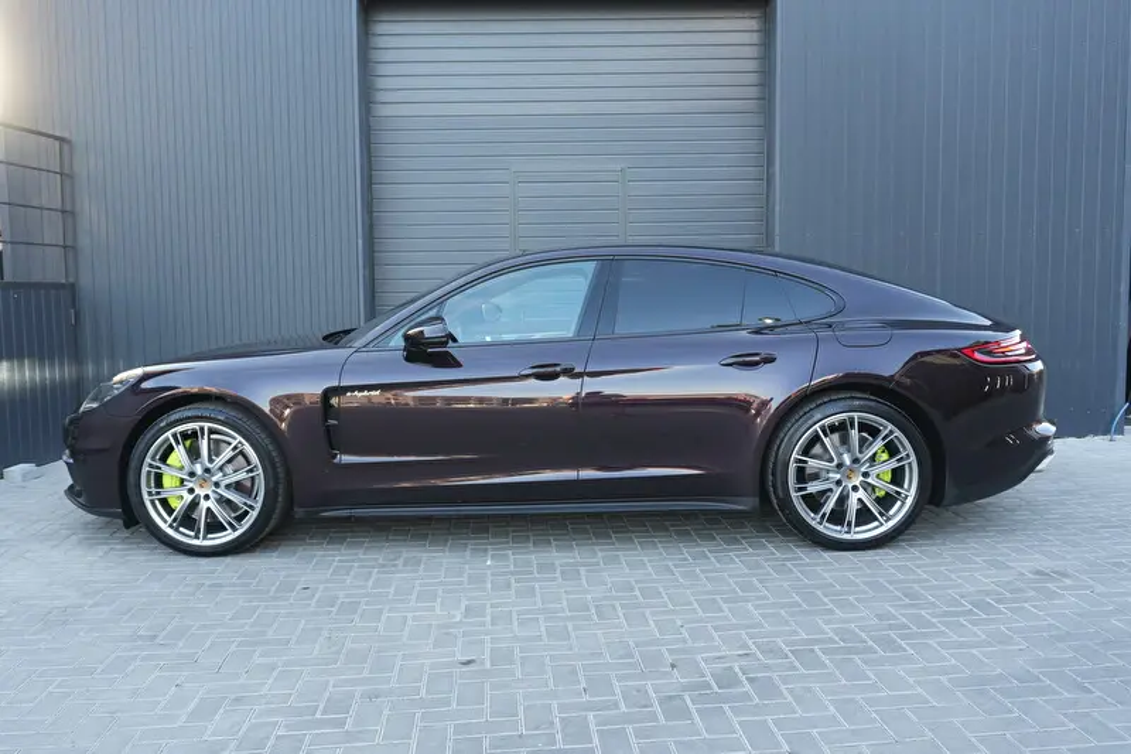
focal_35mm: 33
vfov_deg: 40.0
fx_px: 1036
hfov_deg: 57.2
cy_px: 377
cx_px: 566
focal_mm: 22
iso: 640
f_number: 4
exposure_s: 1/160
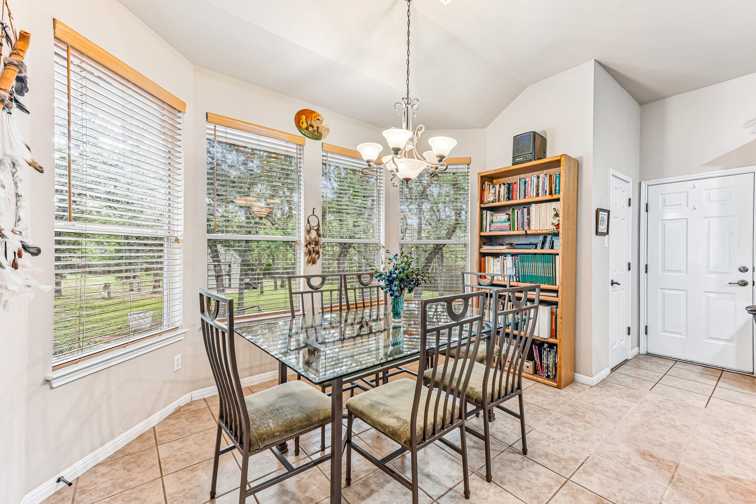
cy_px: 252
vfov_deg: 77.3
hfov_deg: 100.4
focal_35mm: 15
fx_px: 315
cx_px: 378
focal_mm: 15
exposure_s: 1/15
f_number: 8
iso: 360
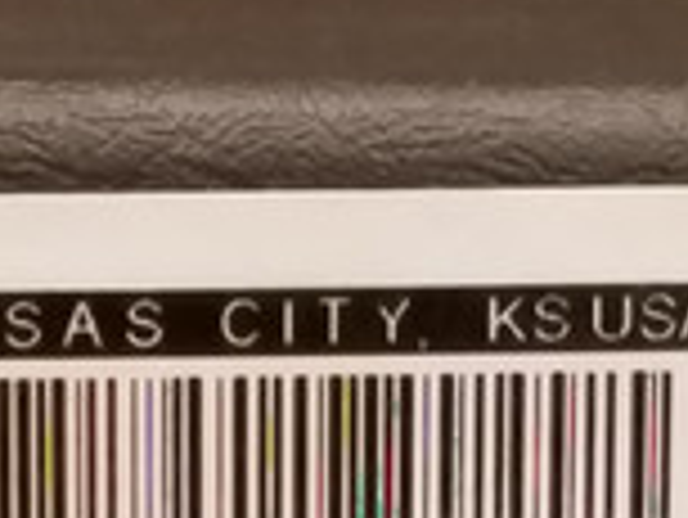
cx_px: 72
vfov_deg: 16.5
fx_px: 1691
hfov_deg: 22.5
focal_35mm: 85
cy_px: 669
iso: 250
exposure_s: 1/60
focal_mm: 4.2
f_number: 1.7
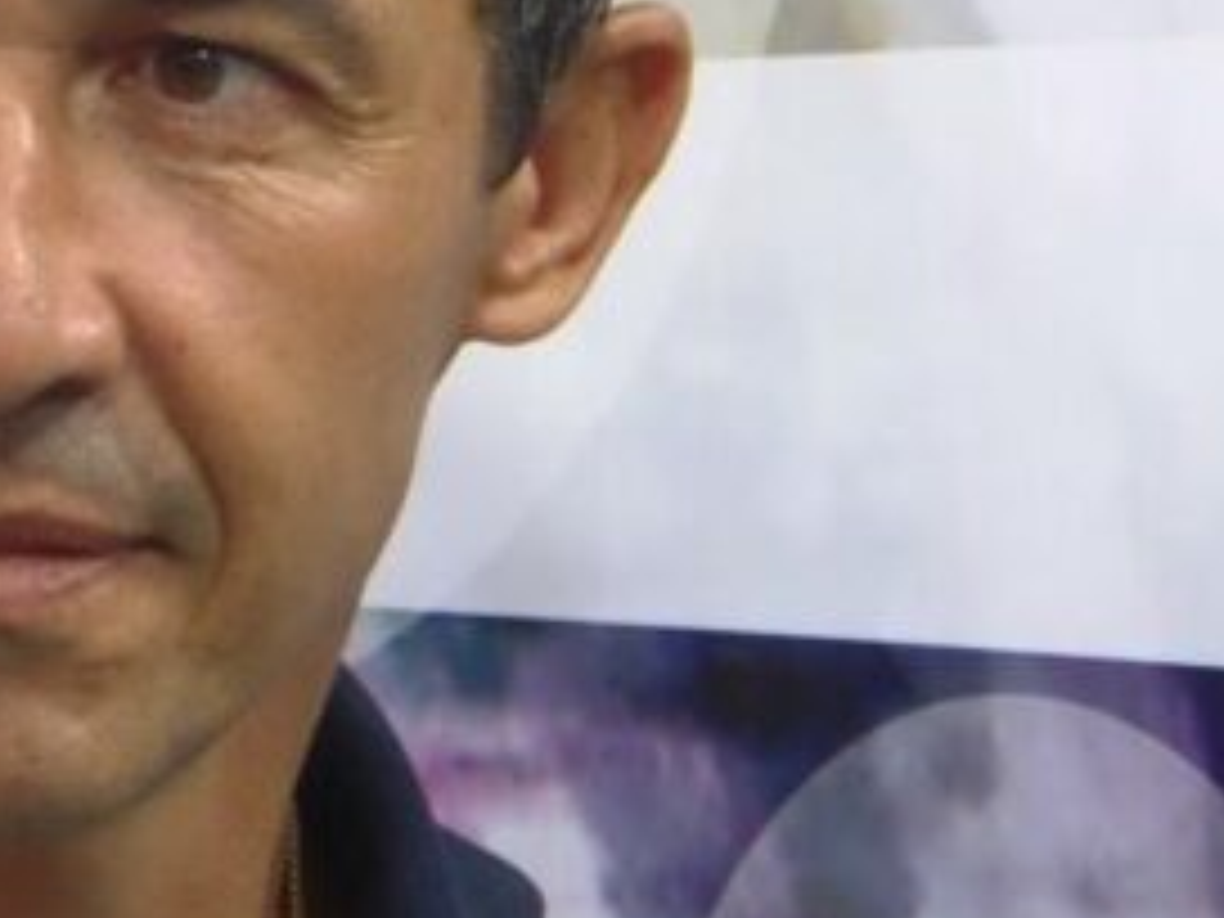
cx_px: -27
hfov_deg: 3.9
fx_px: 17786
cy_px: 248
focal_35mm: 503
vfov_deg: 3.0
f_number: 4.4
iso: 400
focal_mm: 28.9
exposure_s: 1/20
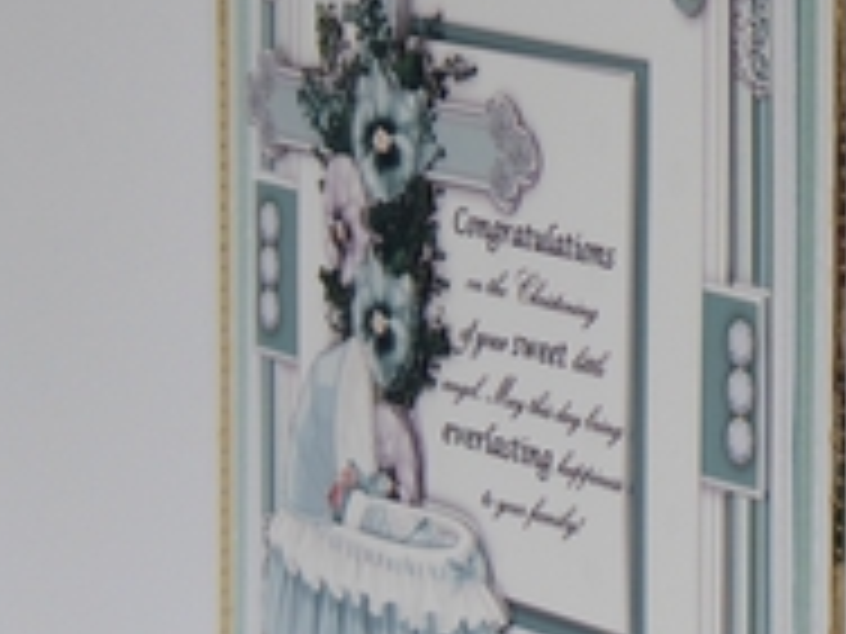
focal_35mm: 256
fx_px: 6257
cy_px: 371
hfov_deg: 7.7
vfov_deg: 5.8
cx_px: 986
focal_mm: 17.5
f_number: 5
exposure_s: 1/60
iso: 160
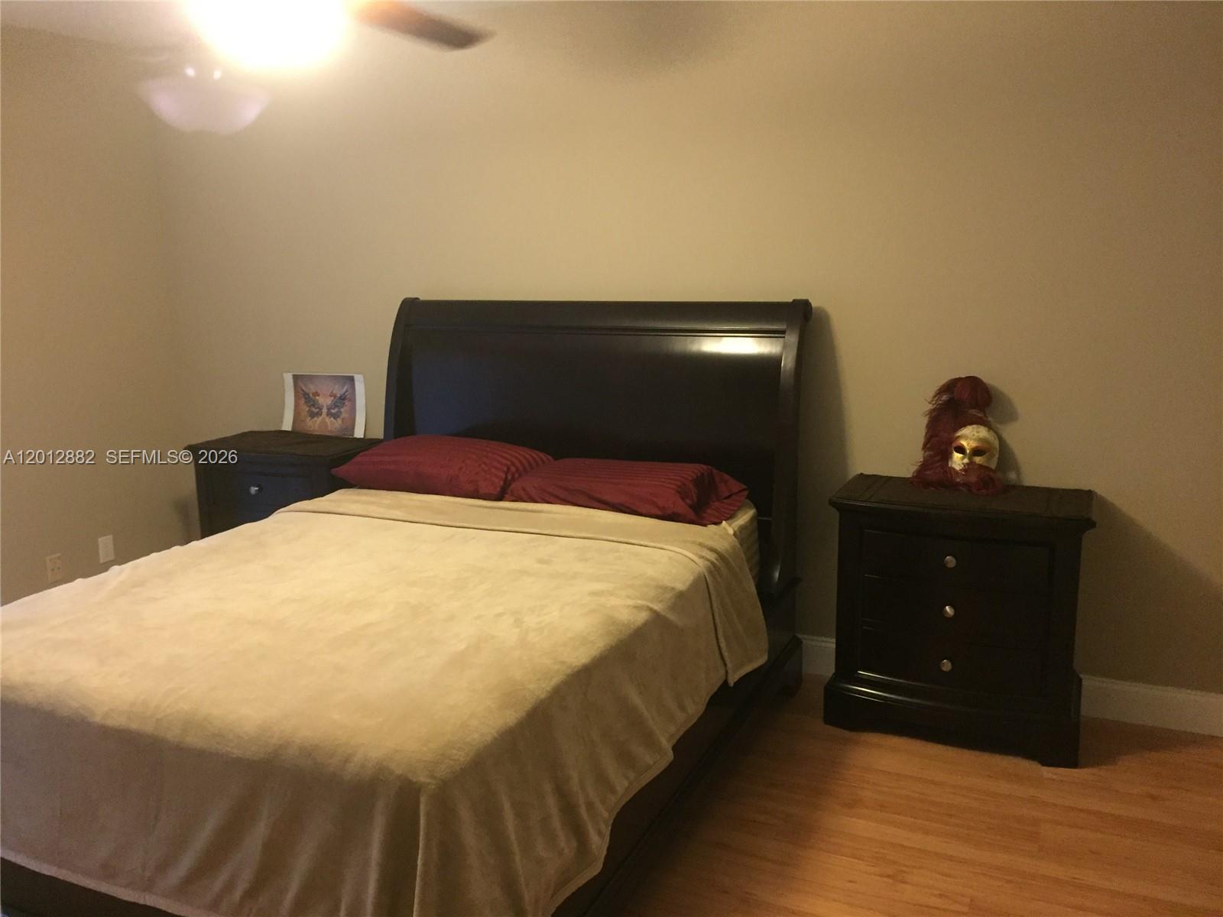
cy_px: 458
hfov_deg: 61.7
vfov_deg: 48.2
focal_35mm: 29
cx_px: 612
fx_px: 1025
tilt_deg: -11.0
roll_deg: -0.3
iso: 250
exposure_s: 1/20
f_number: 2.2
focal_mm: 4.15
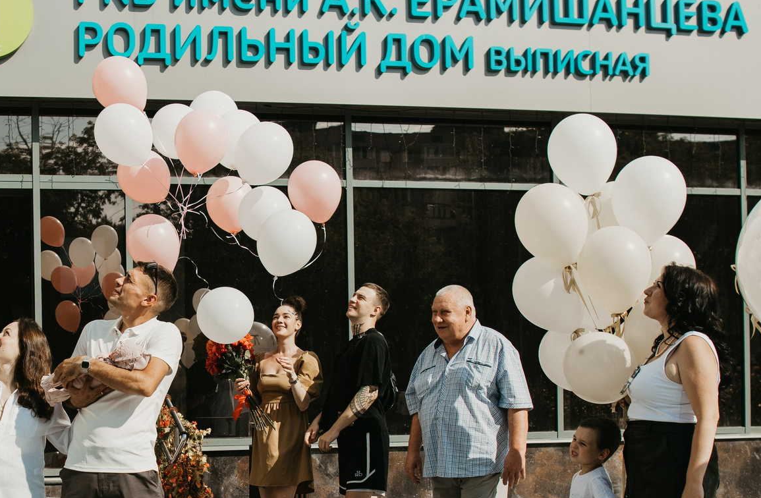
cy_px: 408
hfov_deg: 35.3
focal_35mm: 55
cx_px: 153
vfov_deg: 23.9
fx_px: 1156
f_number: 4
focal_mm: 24
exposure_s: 1/2000
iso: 160
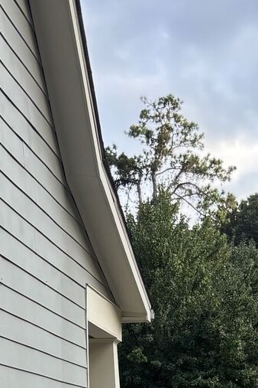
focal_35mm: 123
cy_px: 623
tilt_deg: -8.0
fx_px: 1322
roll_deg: +1.3
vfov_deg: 15.1
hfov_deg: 11.1
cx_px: 117
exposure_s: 1/192
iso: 50
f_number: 1.6
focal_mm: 5.96
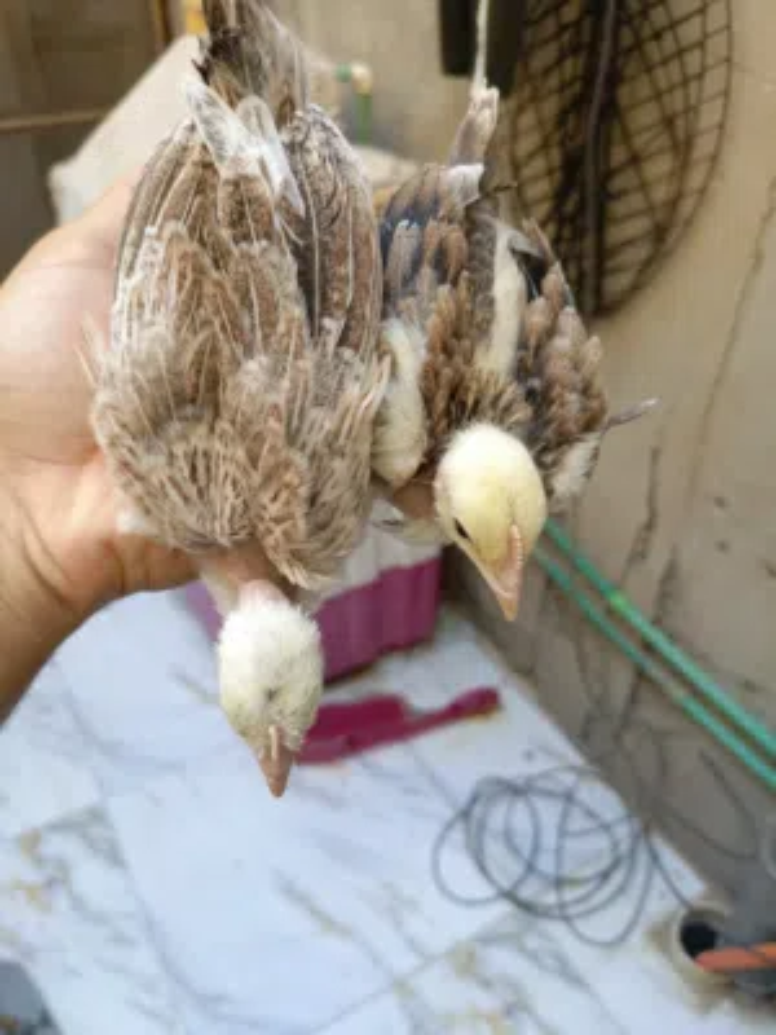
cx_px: 388
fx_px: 747
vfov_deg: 69.4
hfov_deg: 54.9
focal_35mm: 25
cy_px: 518
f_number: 1.69
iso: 193
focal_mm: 4.76
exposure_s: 1/100
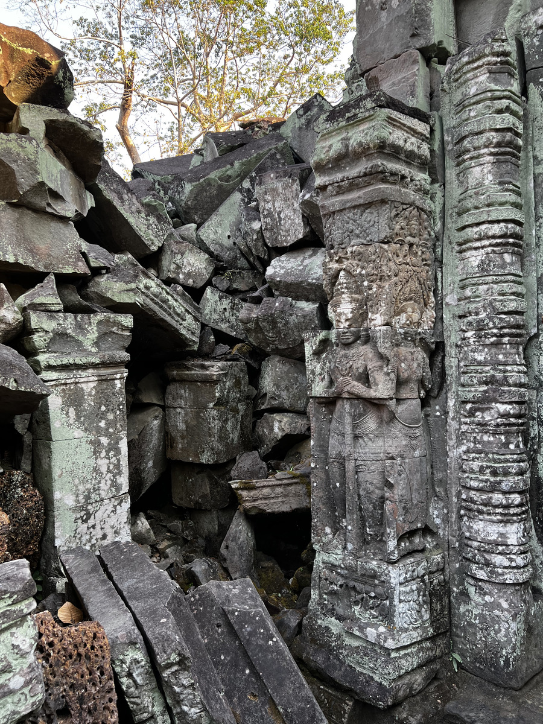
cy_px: 362
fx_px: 544
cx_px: 272
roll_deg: +0.1
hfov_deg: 53.1
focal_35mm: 26
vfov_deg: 67.3
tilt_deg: +0.5
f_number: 1.5
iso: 50
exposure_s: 1/165
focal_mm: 5.7
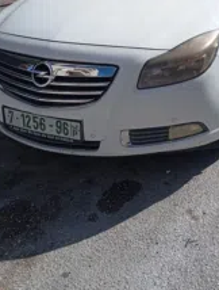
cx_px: 147
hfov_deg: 28.0
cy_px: 58
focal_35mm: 52
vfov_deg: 35.5
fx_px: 436
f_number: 1.8
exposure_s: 1/888
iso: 112
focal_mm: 4.22
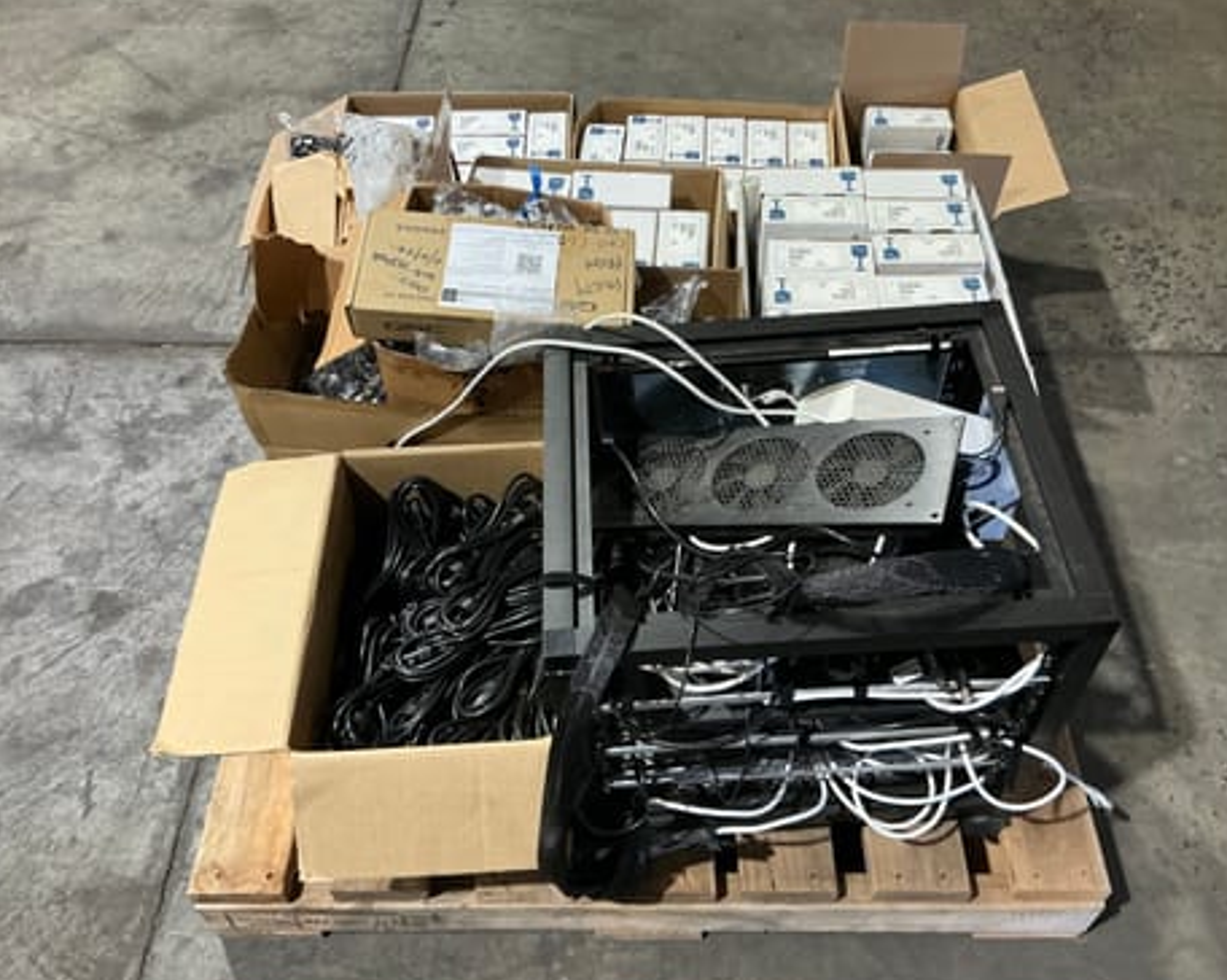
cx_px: 640
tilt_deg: -50.6
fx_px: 1089
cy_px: 491
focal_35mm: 30
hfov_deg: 58.8
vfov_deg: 48.4
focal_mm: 3
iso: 125
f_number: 1.8
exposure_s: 1/50
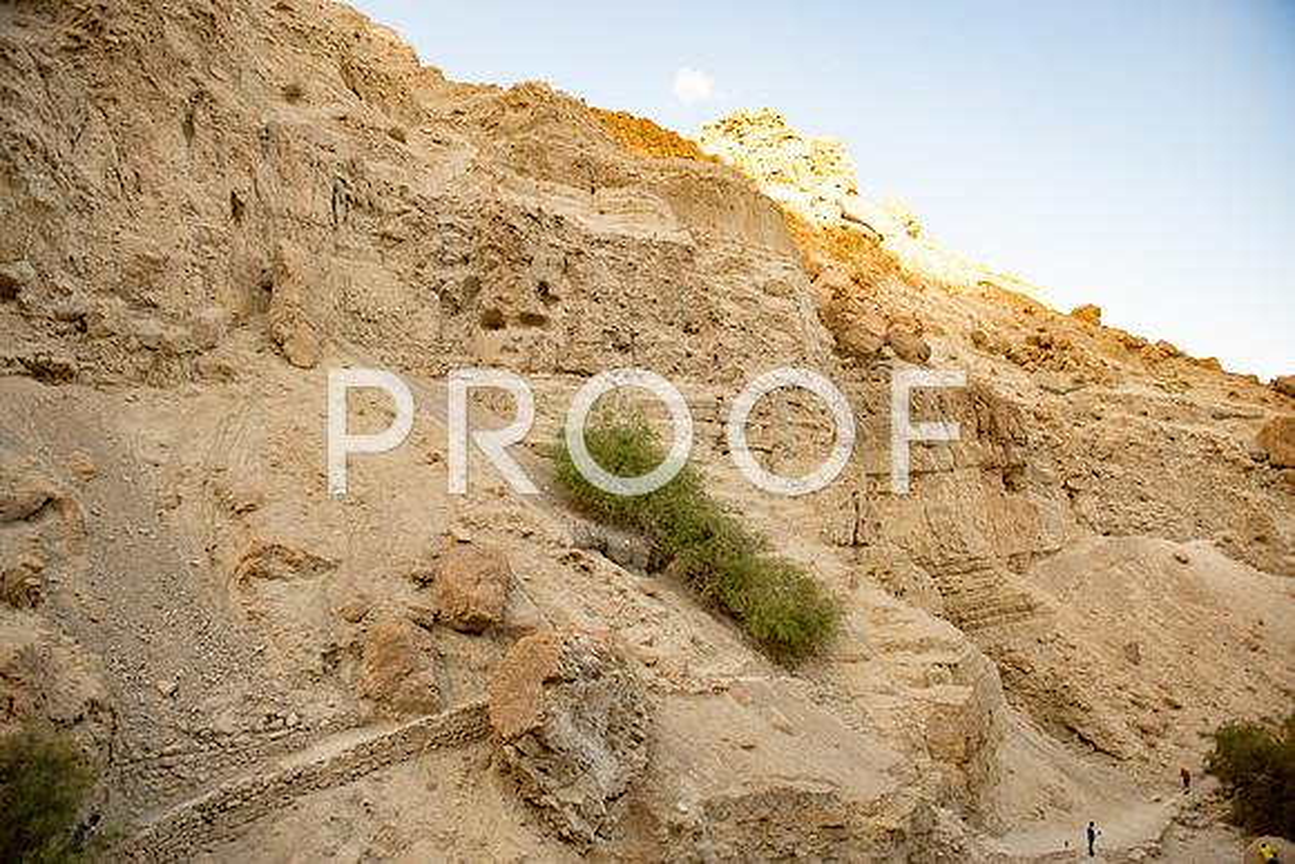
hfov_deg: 73.7
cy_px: 432
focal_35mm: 24
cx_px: 648
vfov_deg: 53.2
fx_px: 863
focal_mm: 24
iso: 200
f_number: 2.8
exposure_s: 1/500
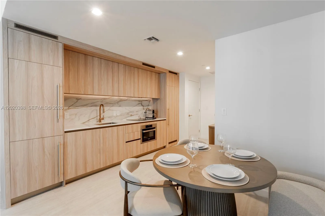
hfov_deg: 95.0
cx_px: 162
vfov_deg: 72.0
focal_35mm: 16
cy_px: 108
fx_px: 149
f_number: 8
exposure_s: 1/2.5
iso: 400
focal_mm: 11
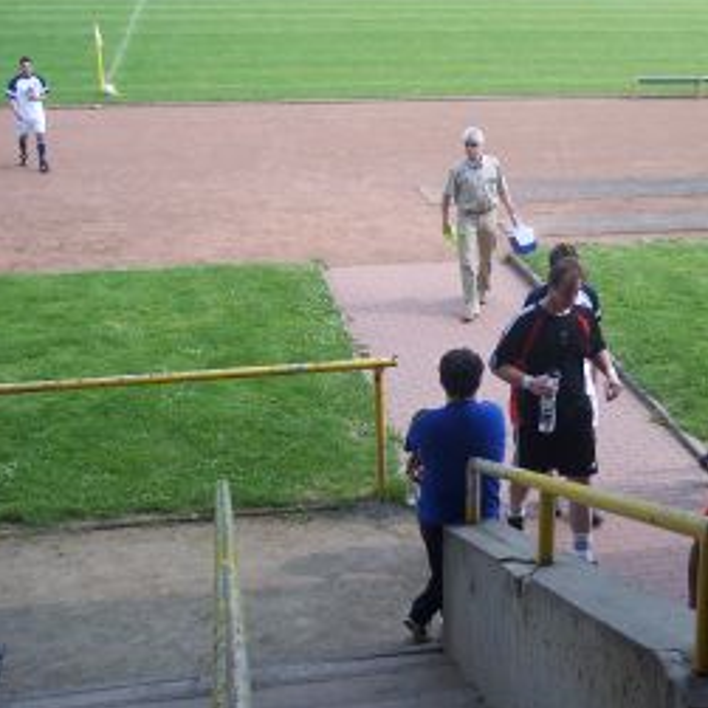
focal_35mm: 55
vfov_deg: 31.0
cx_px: 556
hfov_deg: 30.4
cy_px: 299
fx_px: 1273
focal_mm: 8
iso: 100
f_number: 3.4
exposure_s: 1/350
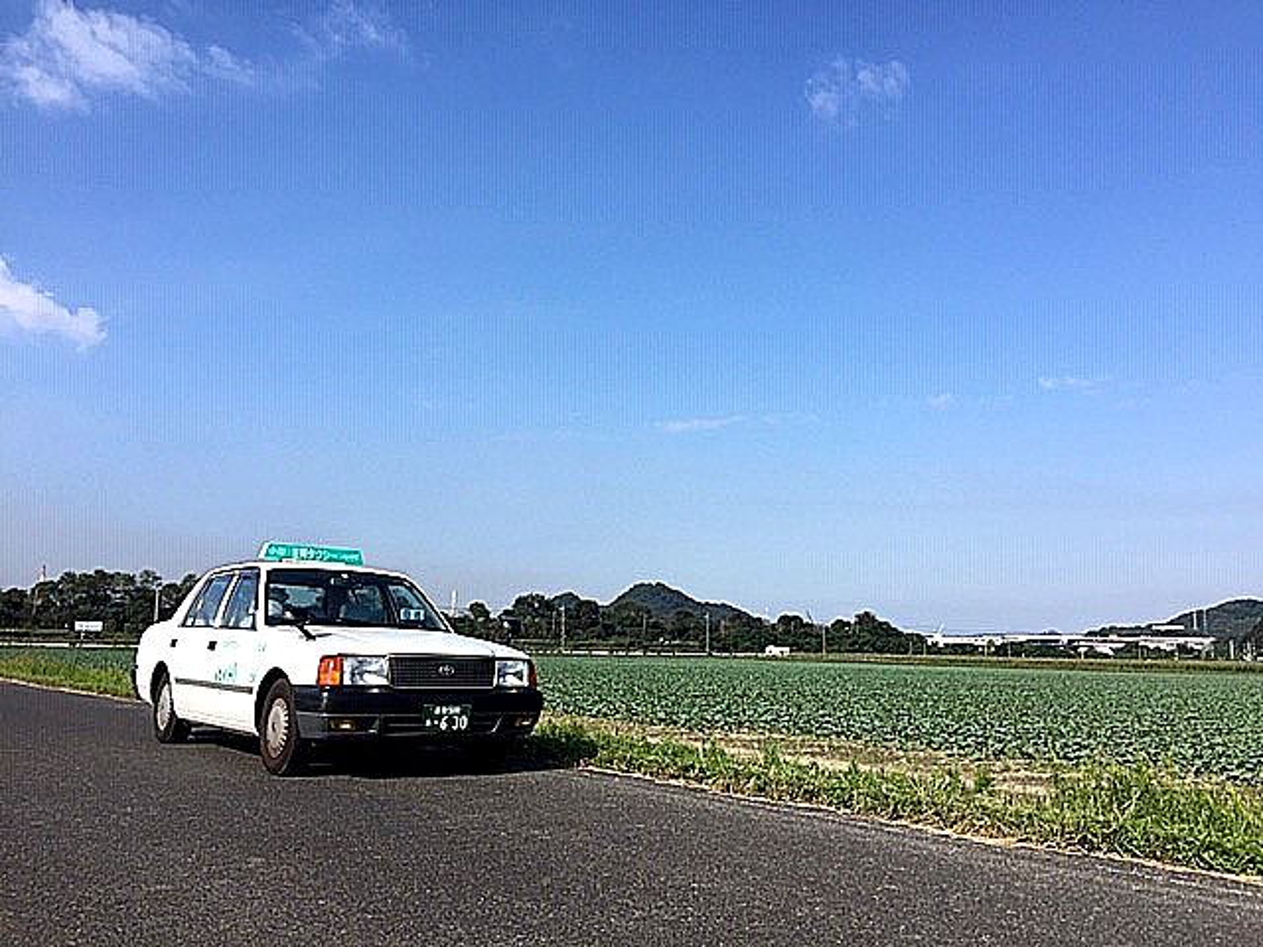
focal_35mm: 29
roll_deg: -0.7
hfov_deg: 61.7
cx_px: 632
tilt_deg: +8.2
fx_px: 1058
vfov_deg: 48.2
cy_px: 474
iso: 32
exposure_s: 1/1799
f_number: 2.2
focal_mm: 4.15
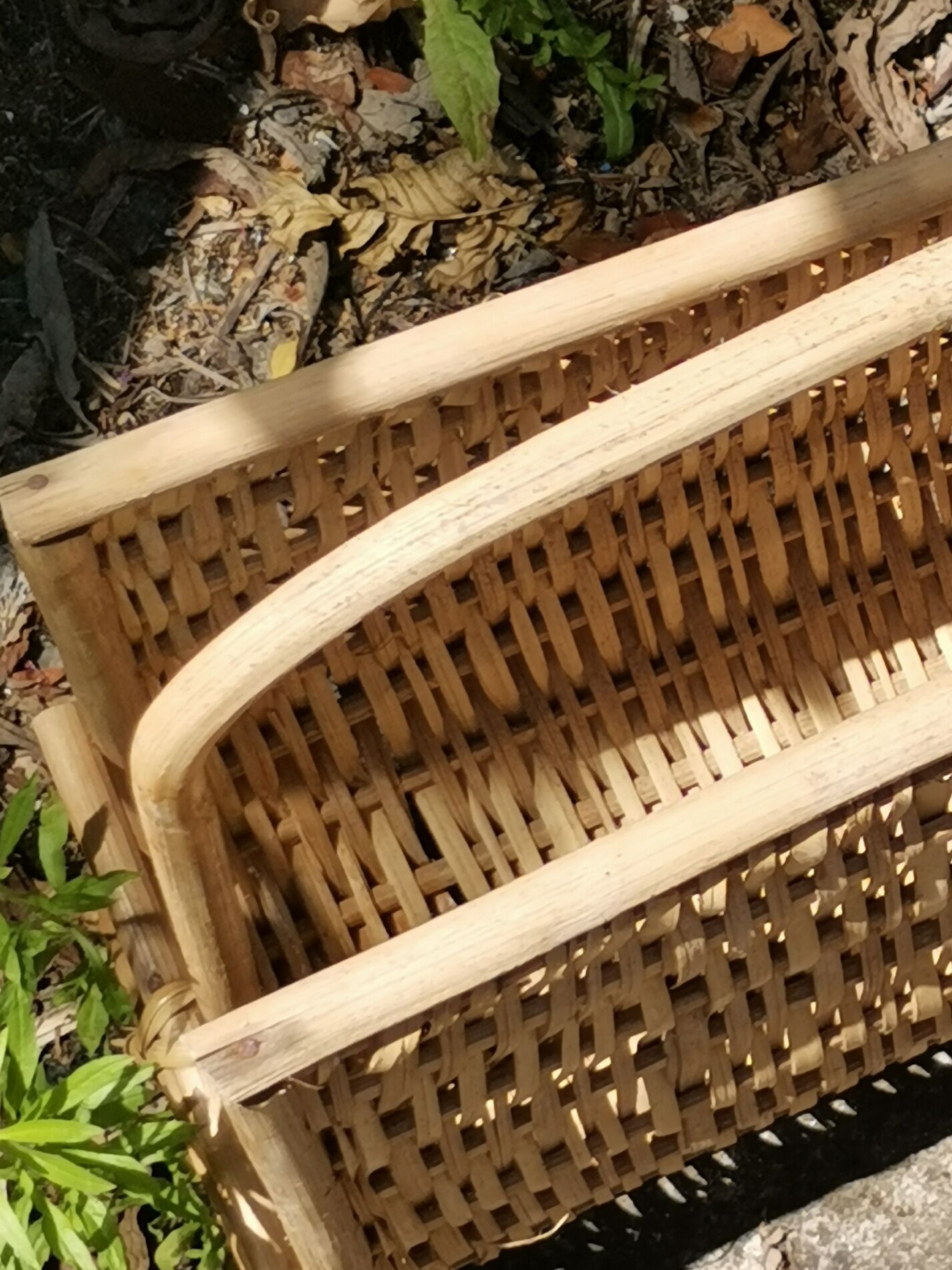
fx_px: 3997
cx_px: 850
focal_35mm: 109
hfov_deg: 13.5
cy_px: 555
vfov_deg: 18.0
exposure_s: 1/1227
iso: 50
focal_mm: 4.75
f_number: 1.8
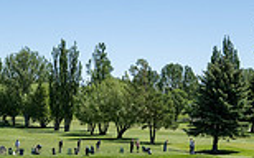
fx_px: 636
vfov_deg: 12.7
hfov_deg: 22.3
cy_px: 295
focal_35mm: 92
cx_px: 54
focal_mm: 24
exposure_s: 1/1000
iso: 400
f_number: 8
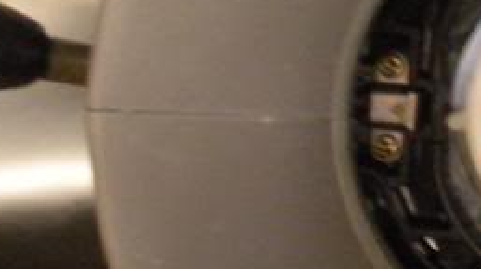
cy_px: 9
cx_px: 566
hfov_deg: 17.4
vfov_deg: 10.2
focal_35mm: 118
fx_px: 1503
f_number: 3.5
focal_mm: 6.3
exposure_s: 1/3.3
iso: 800
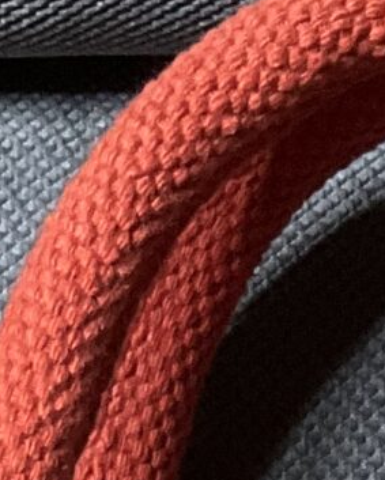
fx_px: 2916
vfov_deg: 8.1
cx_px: 521
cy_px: 1436
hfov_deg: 7.5
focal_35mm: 205
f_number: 1.8
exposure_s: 1/50
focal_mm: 3
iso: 80
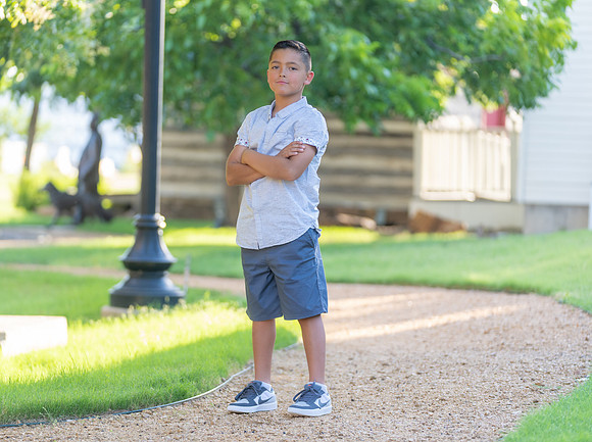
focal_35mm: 141
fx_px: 2405
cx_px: 261
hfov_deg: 14.0
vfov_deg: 10.5
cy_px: 222
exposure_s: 1/320
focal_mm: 128
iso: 320
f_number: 2.8
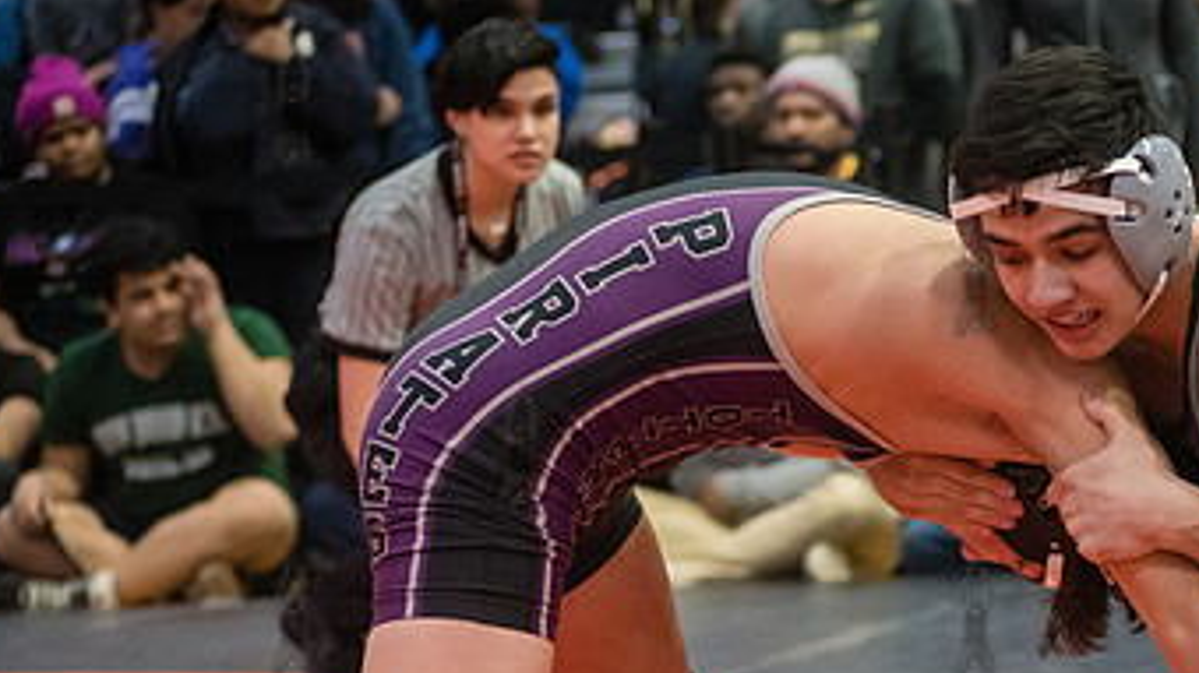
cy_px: 615
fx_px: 4545
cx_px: 973
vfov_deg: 8.4
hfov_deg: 14.9
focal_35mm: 143
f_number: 3.2
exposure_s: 1/500
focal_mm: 80
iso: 8000
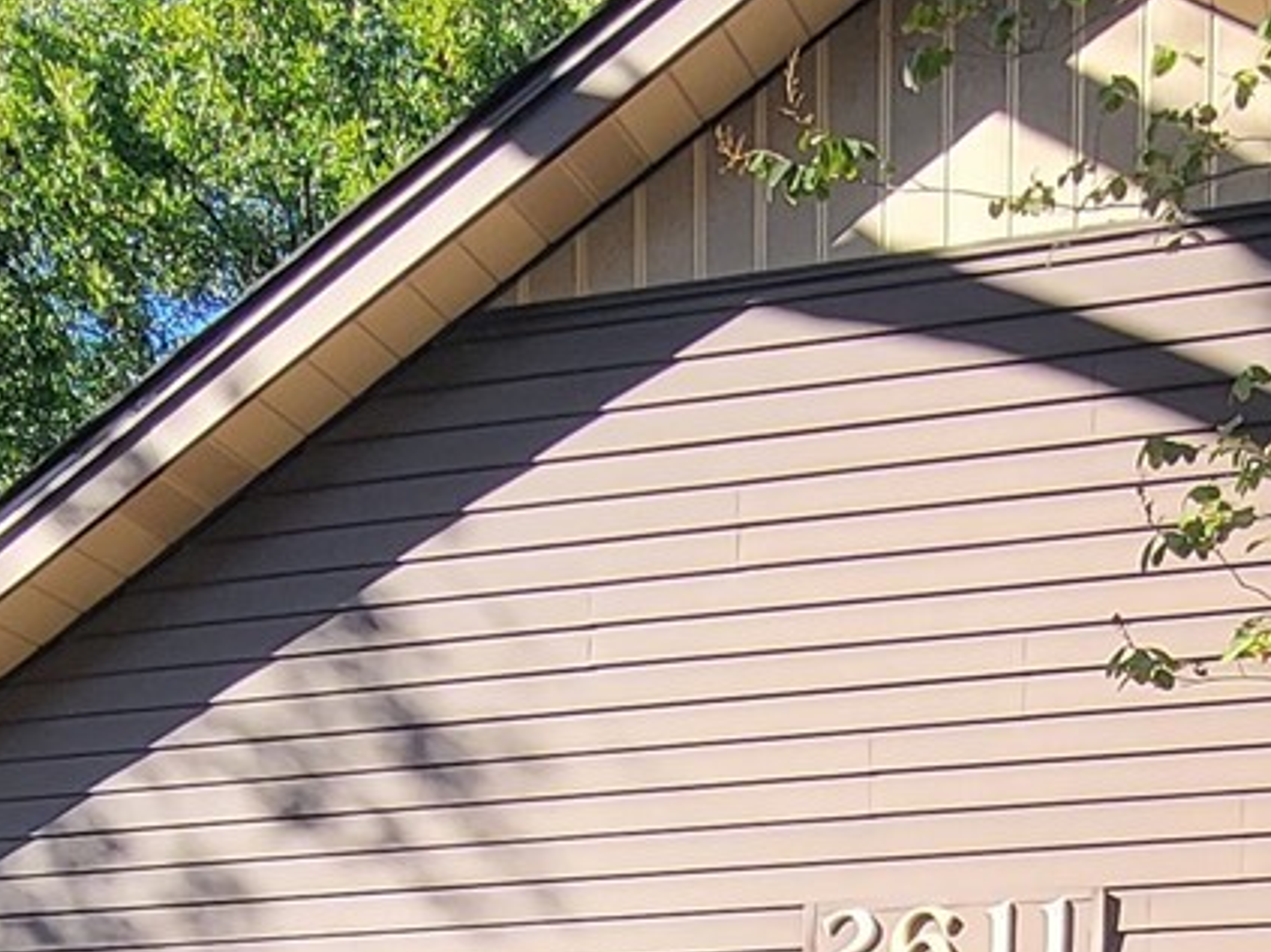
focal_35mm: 63
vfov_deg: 19.4
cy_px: 1544
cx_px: 838
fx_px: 2313
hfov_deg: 30.5
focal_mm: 1.74
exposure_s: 1/216
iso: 32
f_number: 2.2
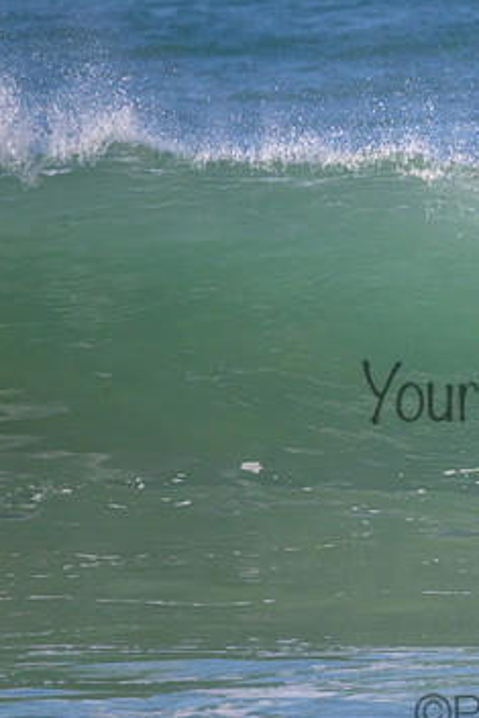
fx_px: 26257
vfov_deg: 1.6
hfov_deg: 1.0
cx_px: 573
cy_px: 374
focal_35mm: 1317
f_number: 11
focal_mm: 800
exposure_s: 1/2000
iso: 1400
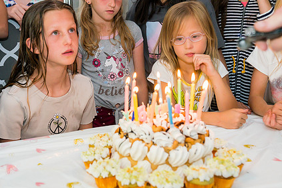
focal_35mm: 55
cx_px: 102
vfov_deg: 24.6
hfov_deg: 36.0
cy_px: 101
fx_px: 431
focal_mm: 40
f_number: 4.5
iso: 4000
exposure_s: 1/250
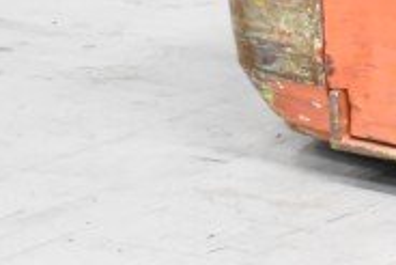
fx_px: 2480
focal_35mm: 225
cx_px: 878
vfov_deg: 5.8
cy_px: -401
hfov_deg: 8.5
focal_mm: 23
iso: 1600
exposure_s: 1/25
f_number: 5
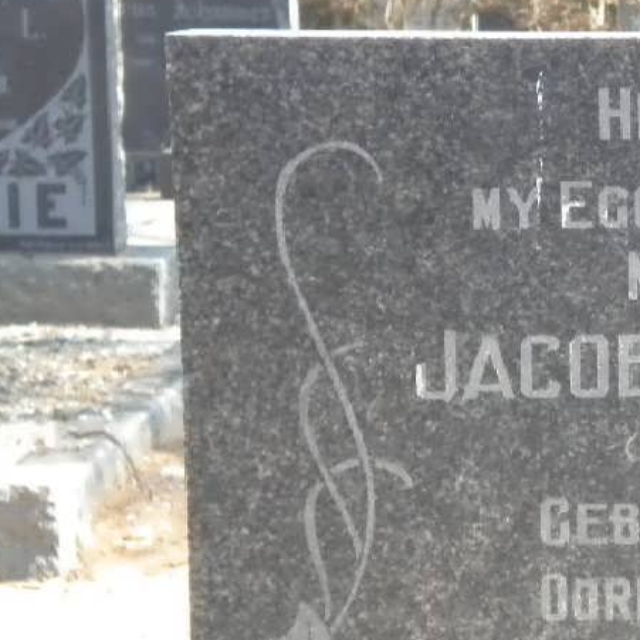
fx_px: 3347
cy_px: 414
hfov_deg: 10.8
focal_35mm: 160
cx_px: 728
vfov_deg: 10.9
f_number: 4.6
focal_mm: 12.3
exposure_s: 1/490
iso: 400
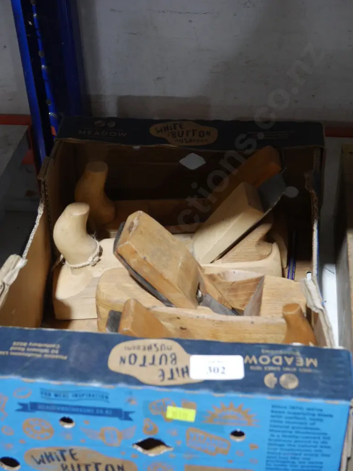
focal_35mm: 56
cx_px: 176
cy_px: 236
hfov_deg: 26.1
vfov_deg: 34.3
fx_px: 761
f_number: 5.3
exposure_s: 1/60
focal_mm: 28
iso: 1600
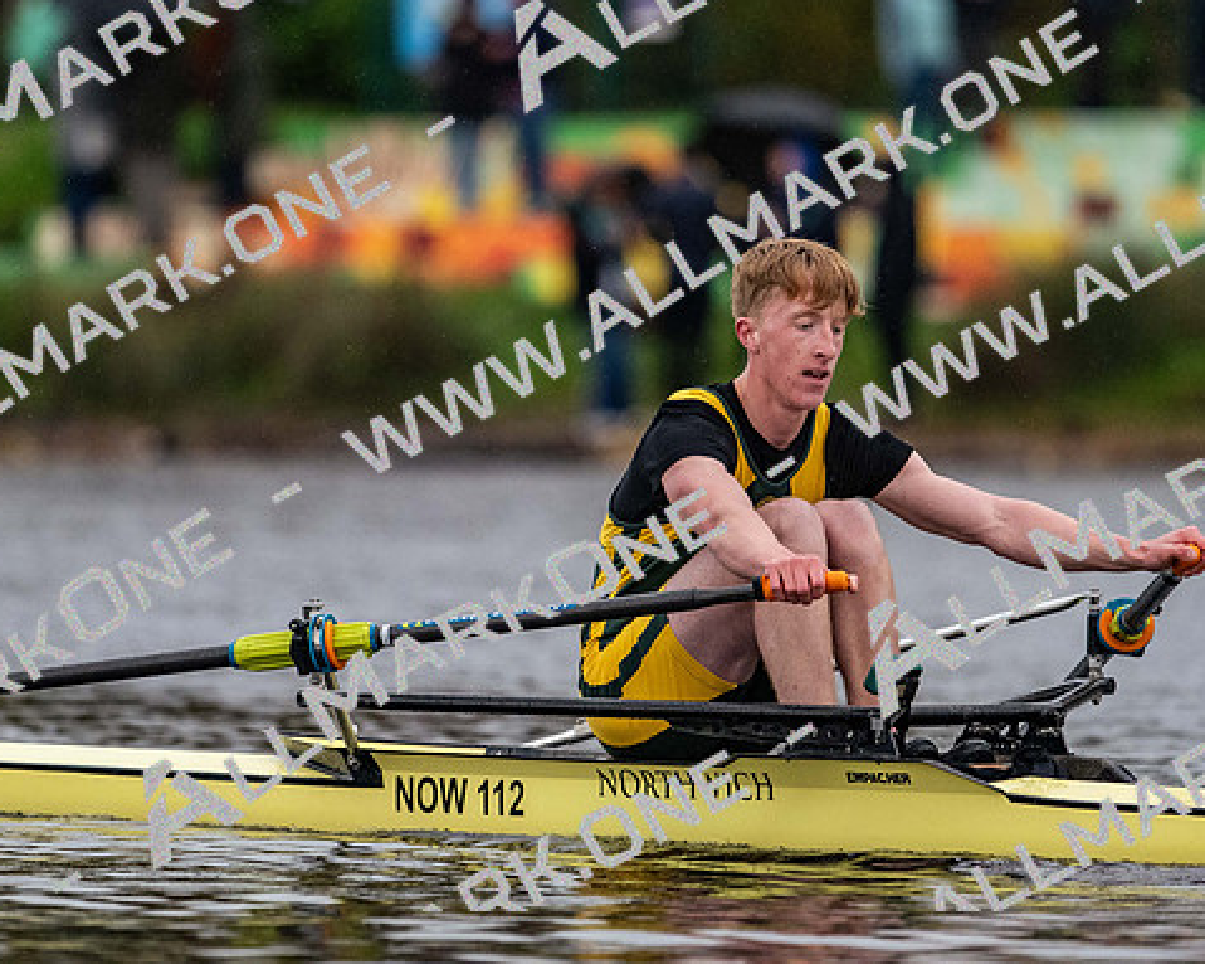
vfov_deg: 2.3
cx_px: 652
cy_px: 481
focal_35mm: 681
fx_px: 24282
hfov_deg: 2.8
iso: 2200
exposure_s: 1/2500
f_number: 4.5
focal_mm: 400
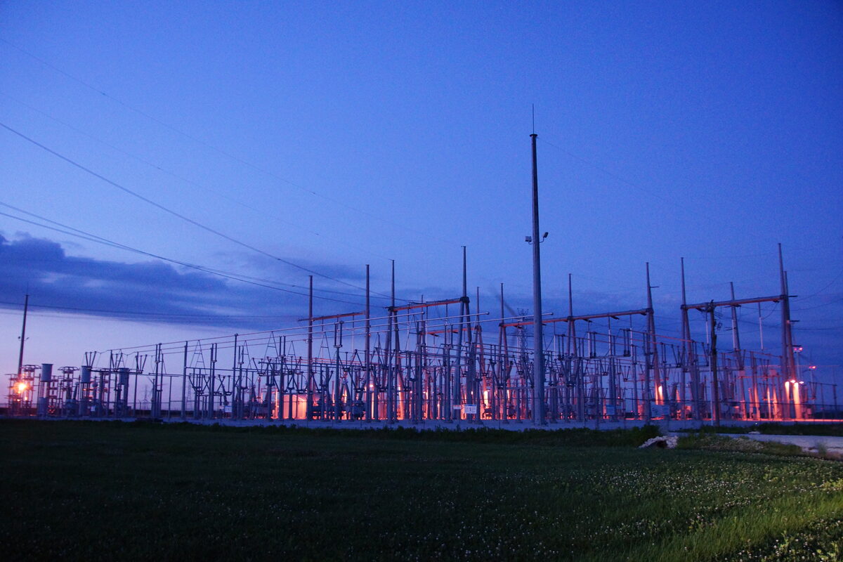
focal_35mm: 33
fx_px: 773
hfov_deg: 57.2
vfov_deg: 40.0
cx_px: 422
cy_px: 281
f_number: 2.8
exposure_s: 1/8
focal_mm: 22
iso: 1600
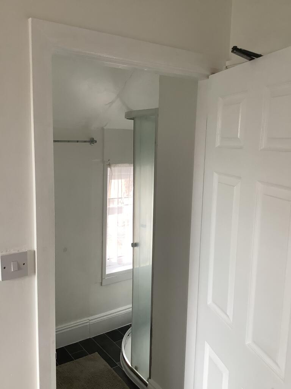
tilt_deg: -10.6
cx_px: 146
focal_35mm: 31
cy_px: 194
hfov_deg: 45.4
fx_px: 347
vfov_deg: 58.4
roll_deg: -1.8
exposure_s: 1/60
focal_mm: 3.3
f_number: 2.4
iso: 80
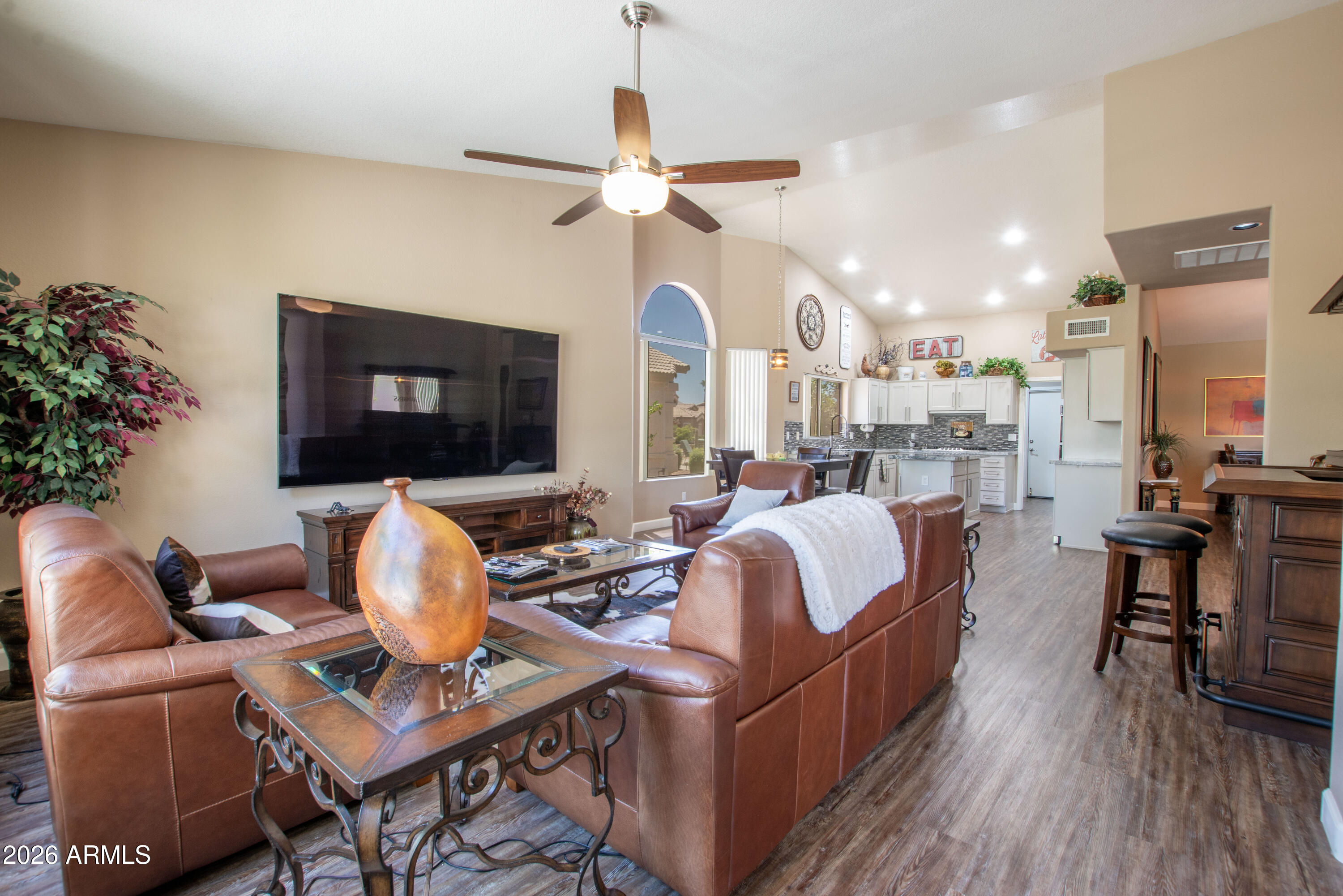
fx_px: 560
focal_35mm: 15
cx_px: 672
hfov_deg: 100.4
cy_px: 448
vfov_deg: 77.3
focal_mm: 10
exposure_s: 1.3
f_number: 11
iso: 100
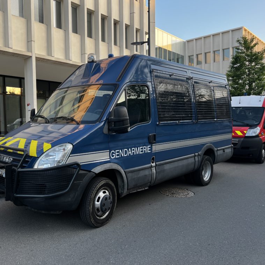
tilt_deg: -1.2
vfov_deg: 52.5
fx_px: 268
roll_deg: +1.8
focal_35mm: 31
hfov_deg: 52.0
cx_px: 101
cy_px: 132
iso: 32
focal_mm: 5.7
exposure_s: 1/140
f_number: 1.5
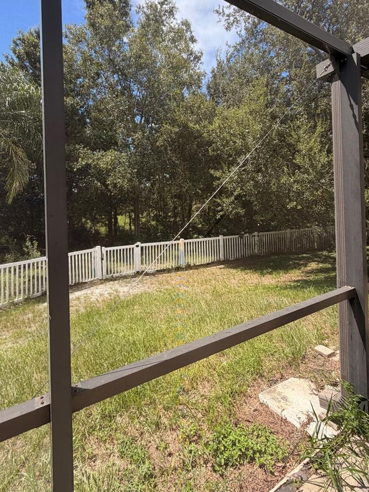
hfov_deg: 71.6
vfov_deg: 86.9
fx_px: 256
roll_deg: +1.5
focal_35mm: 18
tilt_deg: +0.5
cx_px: 182
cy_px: 204
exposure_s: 1/545
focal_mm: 2.22
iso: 40
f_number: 2.2
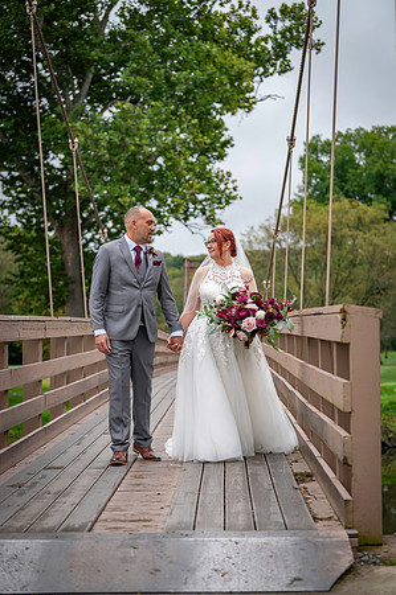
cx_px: 198
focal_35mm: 70
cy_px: 298
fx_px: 1158
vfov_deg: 28.9
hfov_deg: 19.4
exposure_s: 1/2000
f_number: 2.8
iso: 640
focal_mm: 70
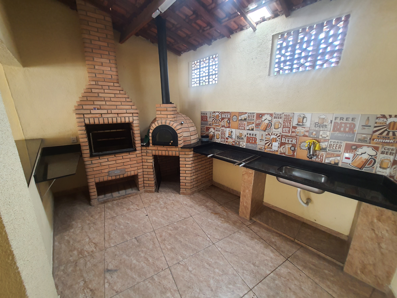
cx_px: 198
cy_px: 149
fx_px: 149
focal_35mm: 13
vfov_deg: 89.9
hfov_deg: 106.2
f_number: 2.2
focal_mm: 1.74
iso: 200
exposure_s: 1/60
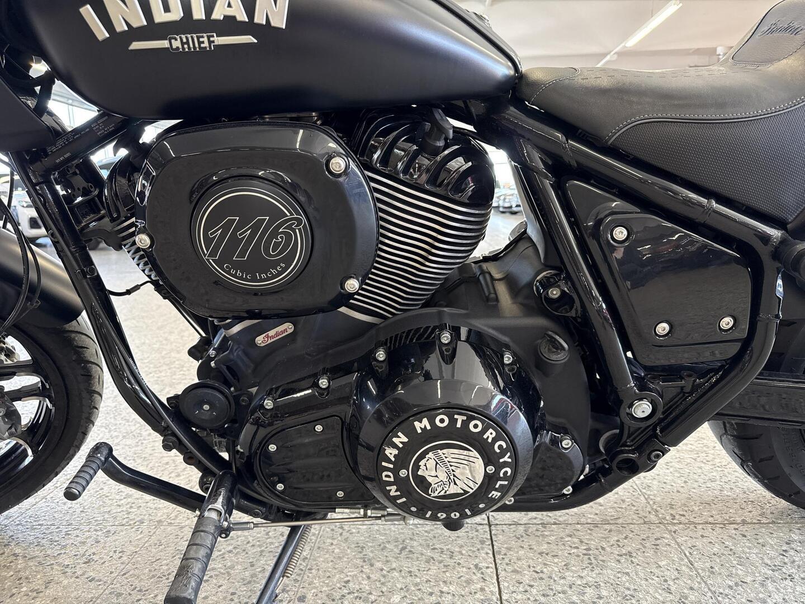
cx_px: 402
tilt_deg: -10.7
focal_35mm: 24
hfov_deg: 71.6
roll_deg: +2.1
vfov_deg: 56.8
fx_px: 558
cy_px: 302
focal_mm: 6.76
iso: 200
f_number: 1.78
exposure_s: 1/50
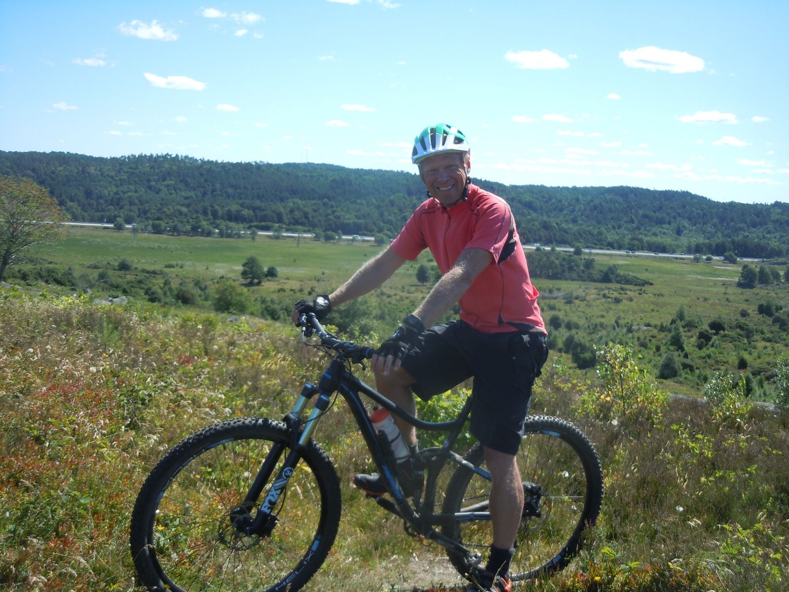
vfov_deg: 36.8
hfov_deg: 47.9
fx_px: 889
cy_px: 296
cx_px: 394
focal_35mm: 39
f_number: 3.7
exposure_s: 1/500
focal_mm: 7.1
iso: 100
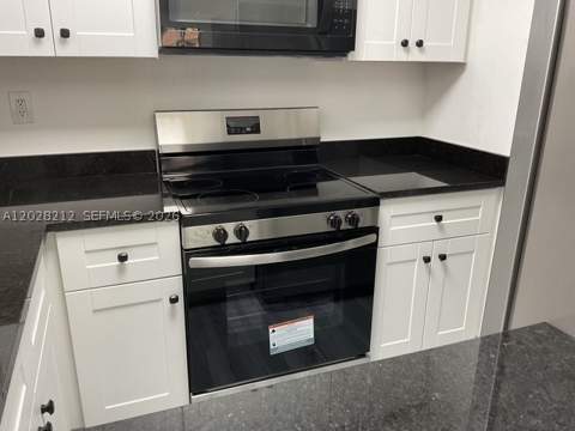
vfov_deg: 48.2
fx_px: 482
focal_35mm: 29
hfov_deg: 61.7
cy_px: 216
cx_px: 288
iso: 100
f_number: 1.8
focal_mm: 3
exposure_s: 1/60
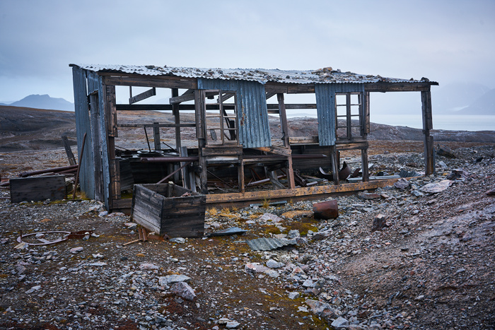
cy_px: 165
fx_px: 481
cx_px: 248
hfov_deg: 54.4
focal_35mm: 35
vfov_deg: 37.9
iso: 200
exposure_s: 1/25
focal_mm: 35
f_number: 8
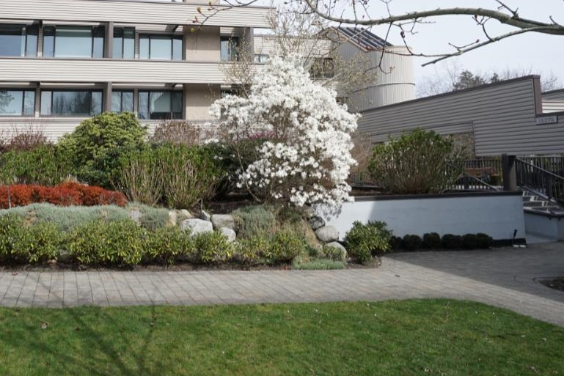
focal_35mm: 26
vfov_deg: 48.9
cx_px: 159
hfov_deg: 66.2
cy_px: 133
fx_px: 407
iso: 320
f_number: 11
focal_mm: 16
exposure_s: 1/250
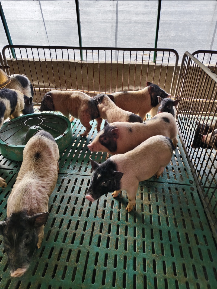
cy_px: 144
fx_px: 192
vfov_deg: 73.9
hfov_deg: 58.9
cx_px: 108
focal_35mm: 23
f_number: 1.88
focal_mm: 5.56
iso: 71
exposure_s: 1/137
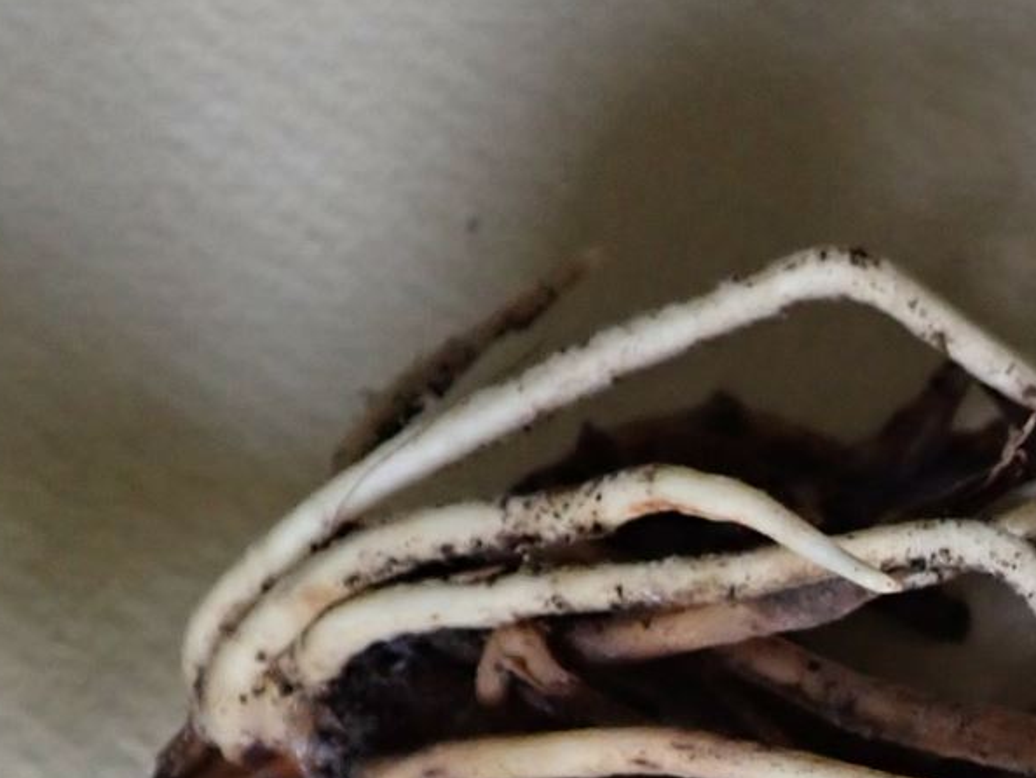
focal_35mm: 101
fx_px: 3024
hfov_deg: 18.3
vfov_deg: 14.1
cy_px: 991
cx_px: 1273
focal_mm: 5.5
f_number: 2.3
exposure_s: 1/125
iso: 400
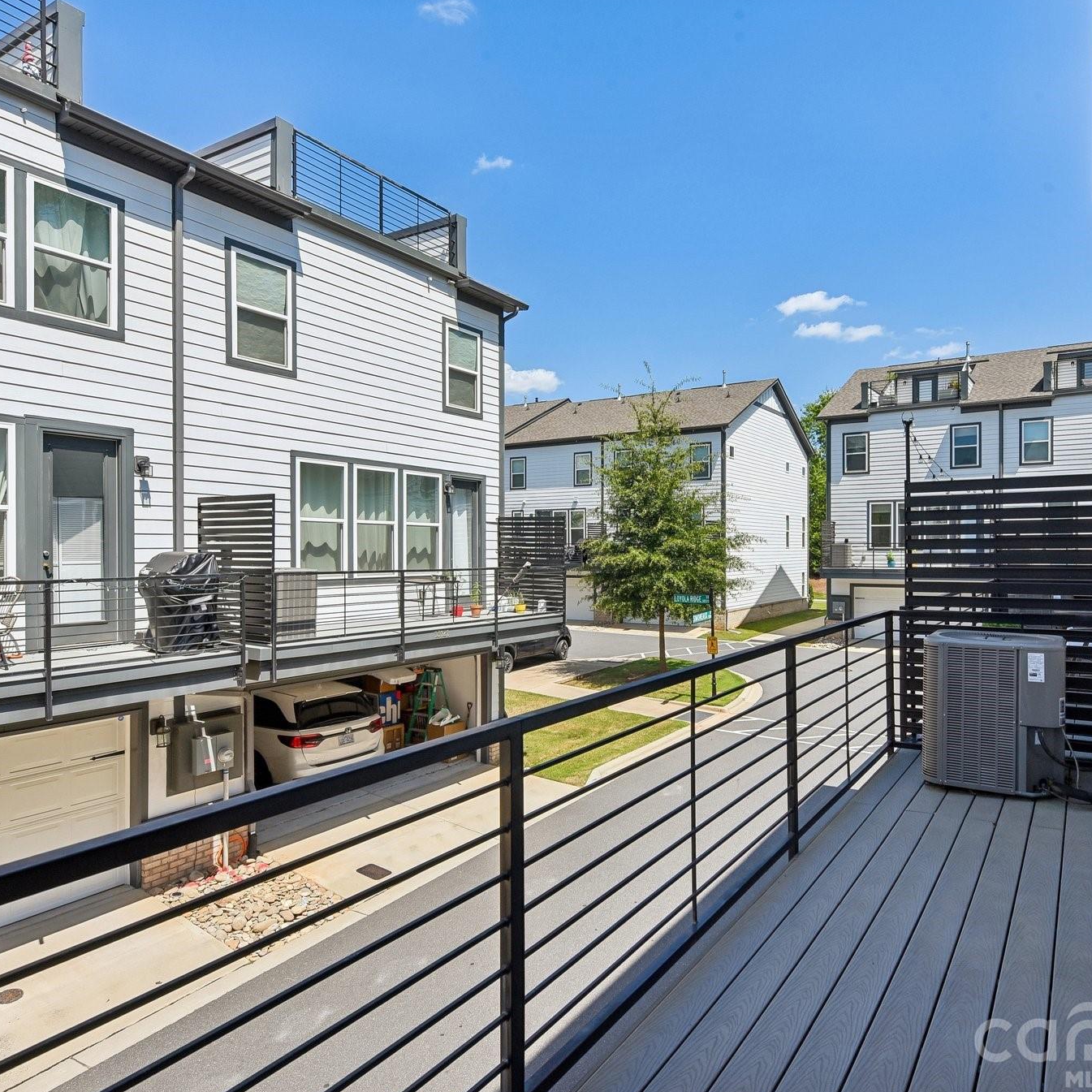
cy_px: 548
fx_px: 785
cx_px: 632
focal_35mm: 22
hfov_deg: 69.2
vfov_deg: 69.6
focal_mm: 17
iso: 200
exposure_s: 1/400
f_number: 11
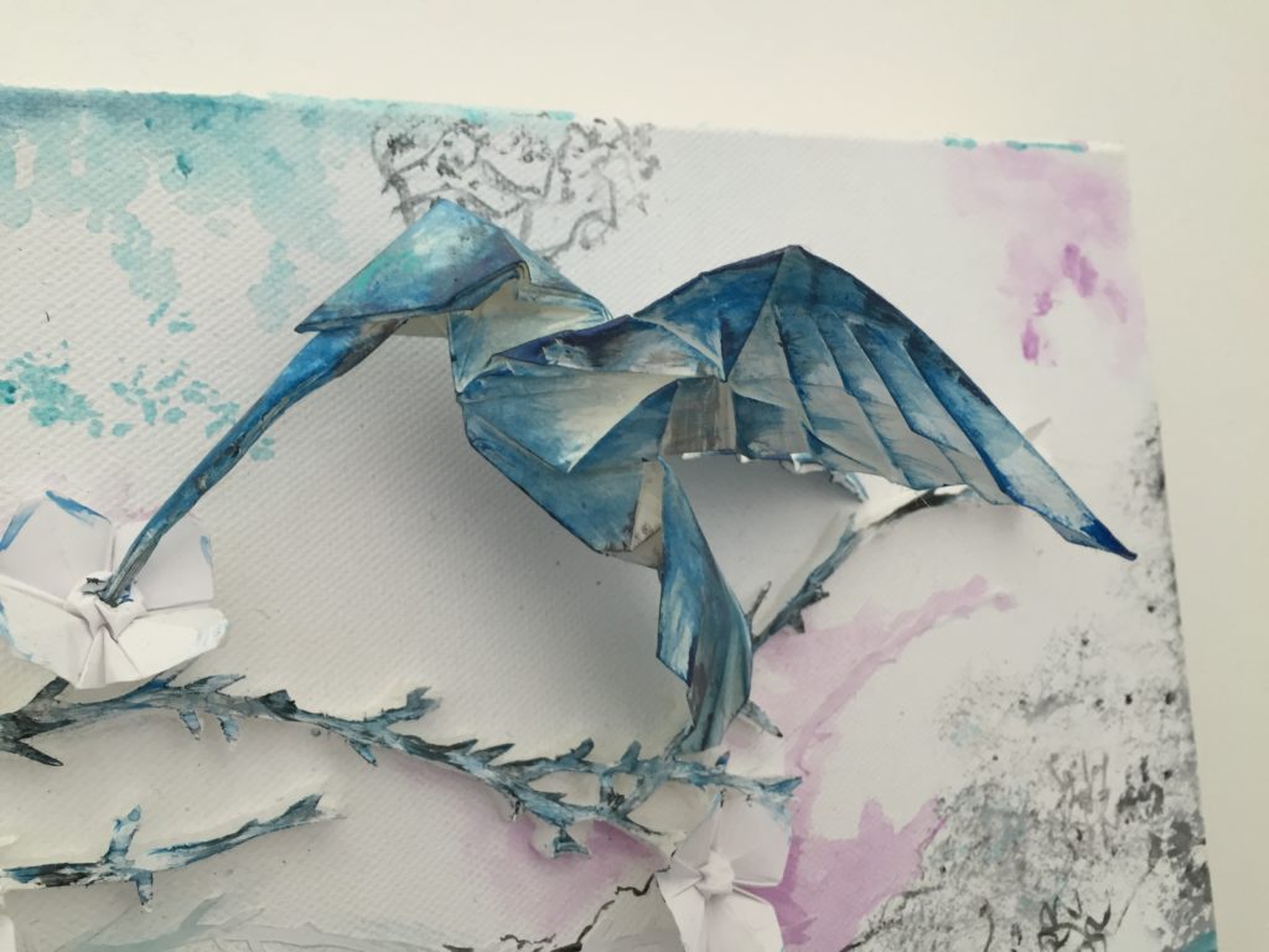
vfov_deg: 48.2
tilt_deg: +5.8
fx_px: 1063
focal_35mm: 29
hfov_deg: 61.7
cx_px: 634
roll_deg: +1.4
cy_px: 476
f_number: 2.2
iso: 80
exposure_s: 1/33
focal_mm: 4.15
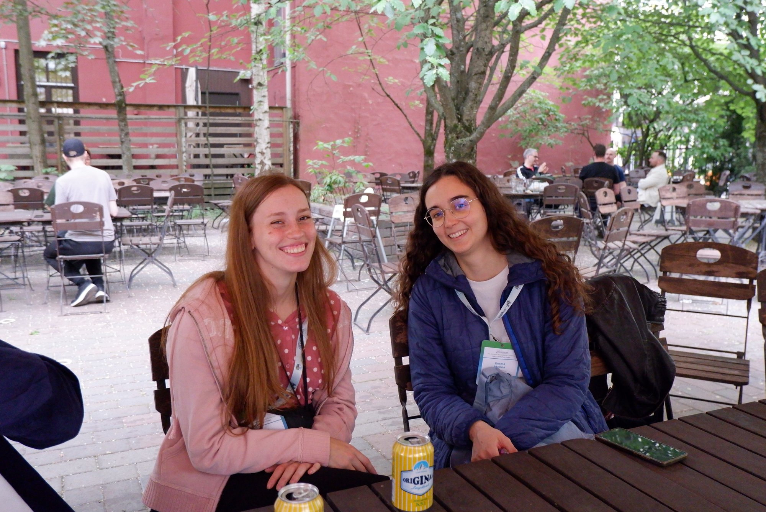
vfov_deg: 40.0
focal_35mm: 33
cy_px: 256
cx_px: 383
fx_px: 703
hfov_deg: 57.2
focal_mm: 22.1
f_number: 4.2
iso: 6400
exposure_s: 1/180
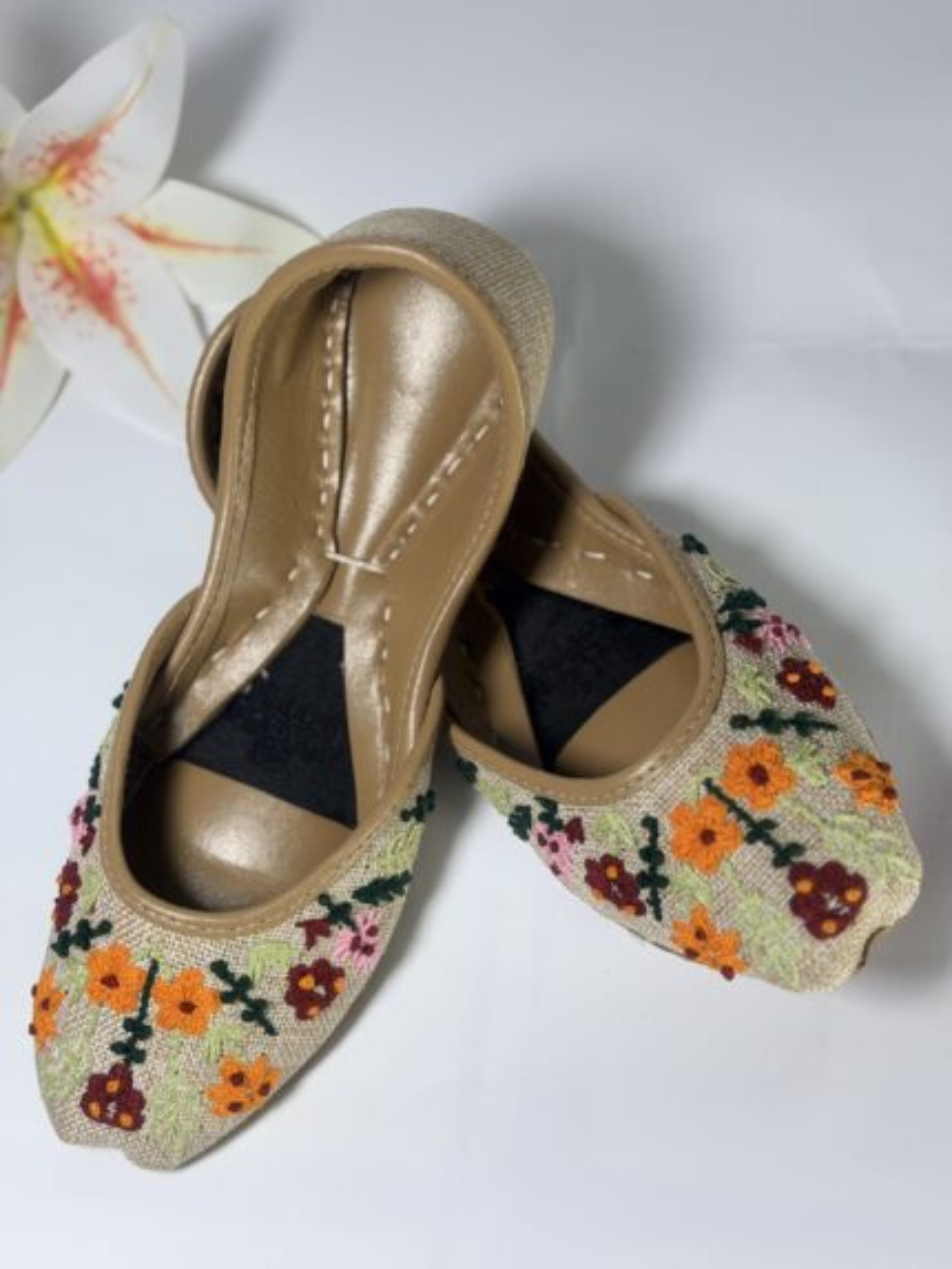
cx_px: 476
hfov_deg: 30.3
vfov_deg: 39.6
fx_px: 1759
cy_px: 634
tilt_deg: -67.8
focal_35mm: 48
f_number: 1.78
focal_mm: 6.76
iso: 64
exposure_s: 1/975
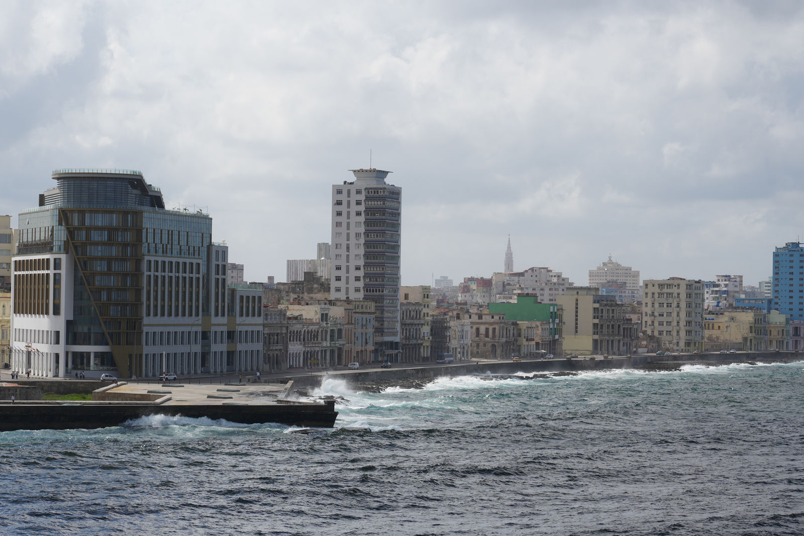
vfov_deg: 13.0
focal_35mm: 105
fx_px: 2345
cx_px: 402
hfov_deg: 19.5
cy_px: 268
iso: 100
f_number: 10
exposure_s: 1/320
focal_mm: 105
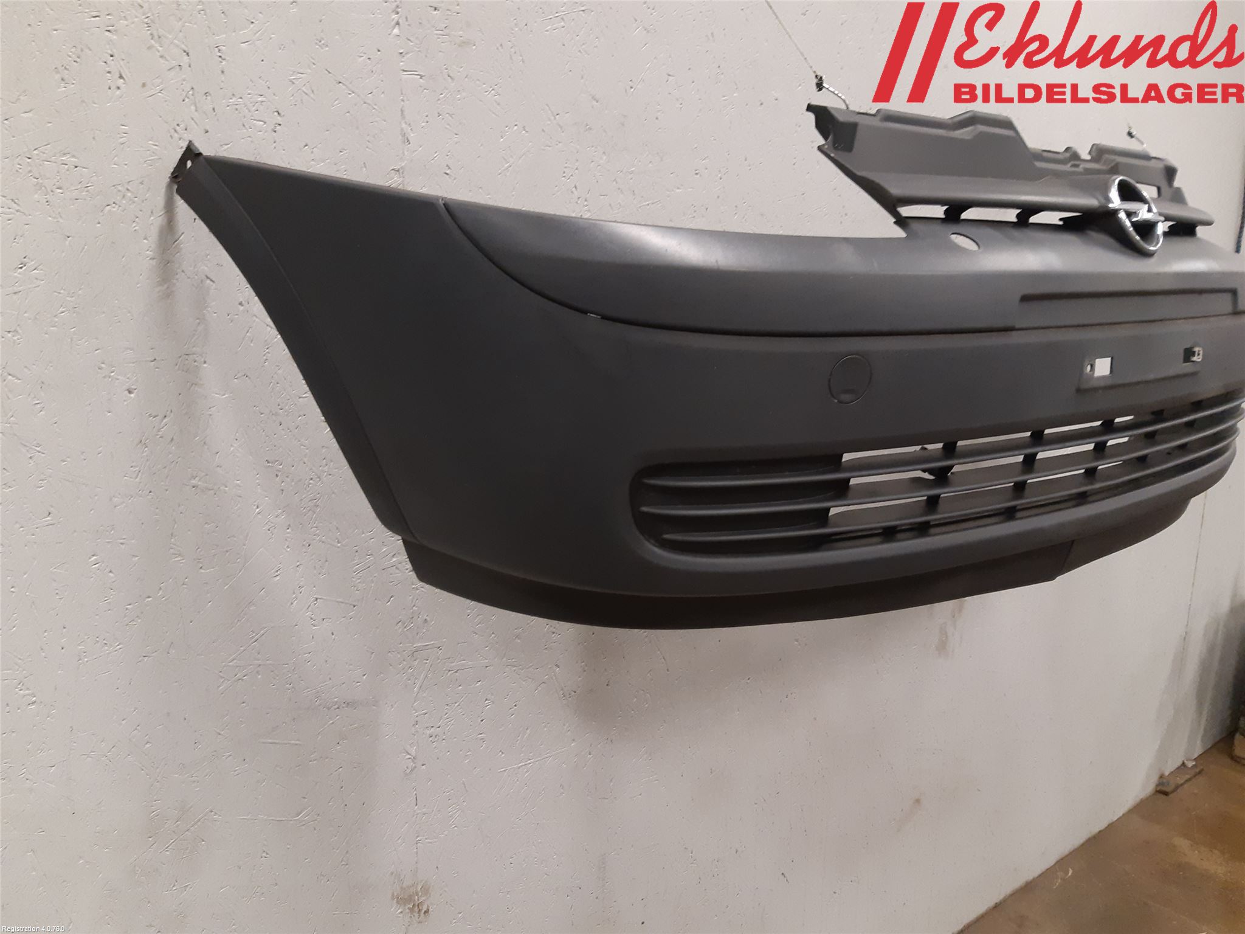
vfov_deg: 53.1
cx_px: 622
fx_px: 935
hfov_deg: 67.3
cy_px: 467
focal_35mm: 26
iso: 250
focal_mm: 3.93
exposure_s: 1/50
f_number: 1.7
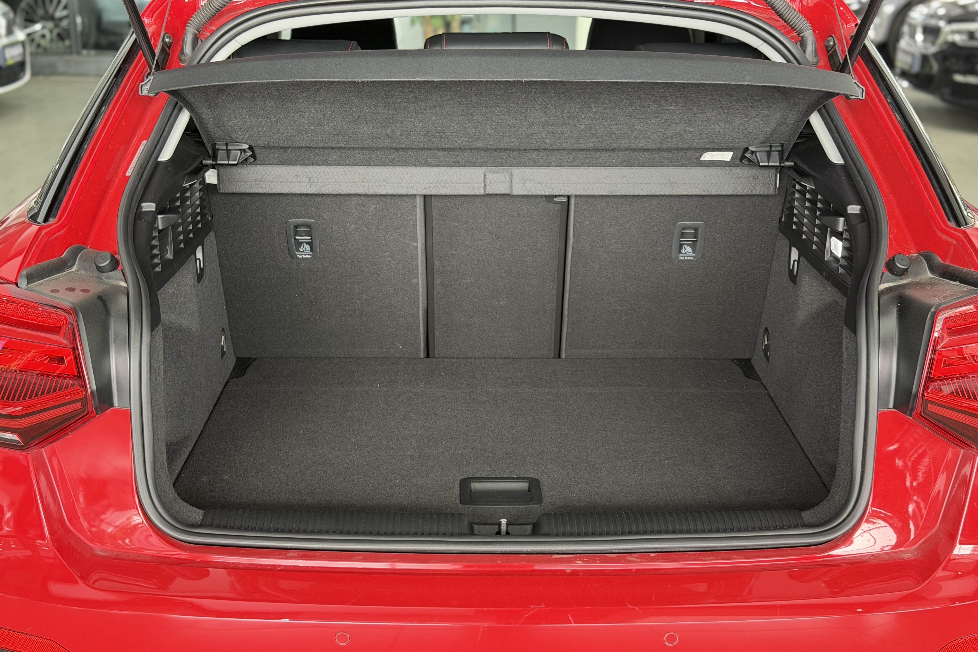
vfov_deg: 27.0
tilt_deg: -16.0
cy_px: 321
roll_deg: +0.3
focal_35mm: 50
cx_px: 489
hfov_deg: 39.6
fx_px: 1358
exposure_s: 1/50
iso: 200
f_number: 1.78
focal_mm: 6.76
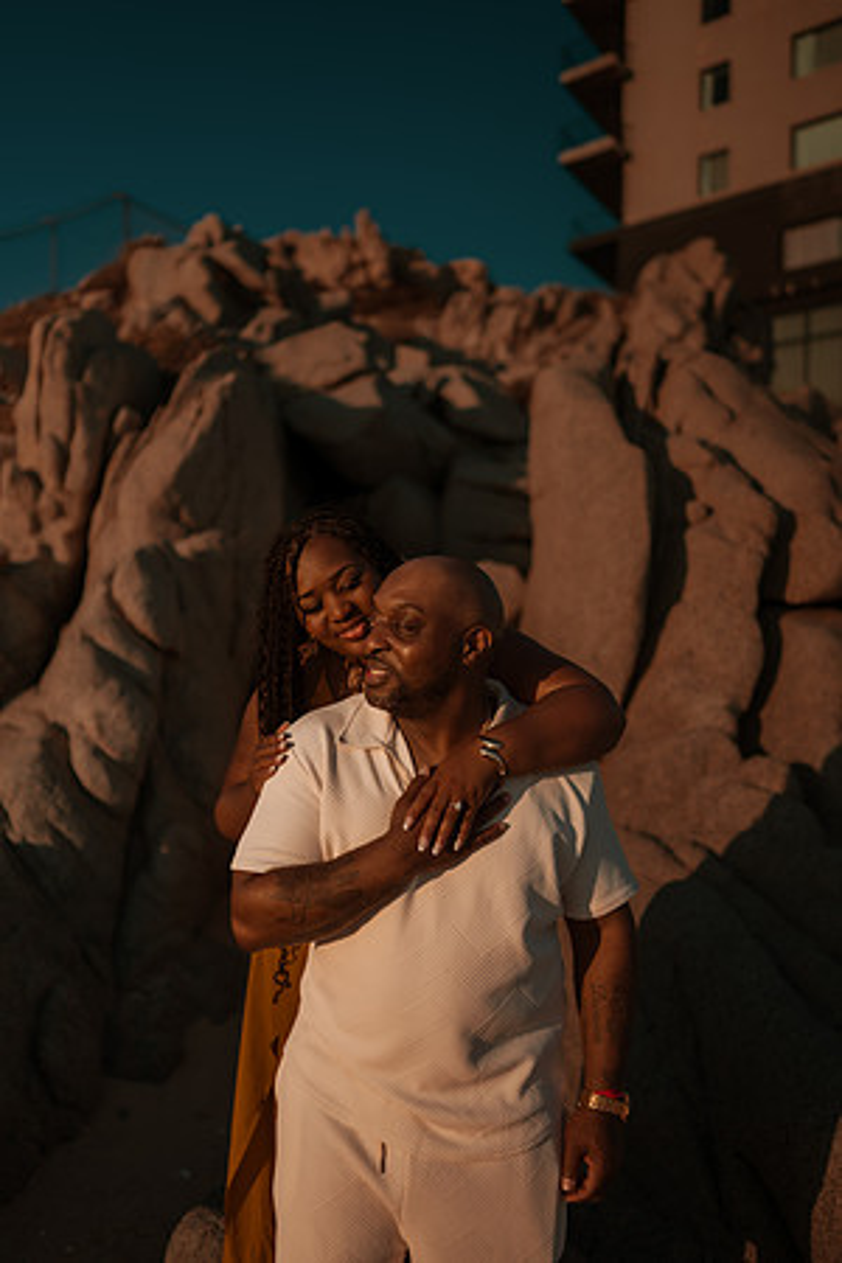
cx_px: 421
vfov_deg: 54.4
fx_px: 1228
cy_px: 632
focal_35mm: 35
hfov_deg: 37.9
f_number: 1.8
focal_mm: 35
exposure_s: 1/8000
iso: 50
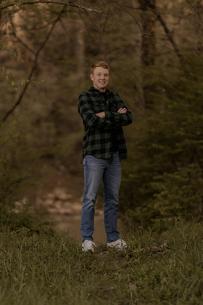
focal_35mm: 127
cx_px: 102
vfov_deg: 16.1
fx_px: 1074
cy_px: 152
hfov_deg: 10.8
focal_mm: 85
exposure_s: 1/800
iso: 250
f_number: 1.4
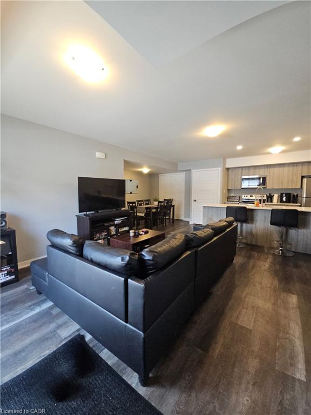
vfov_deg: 106.2
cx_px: 156
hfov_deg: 89.9
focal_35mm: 13
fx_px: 156
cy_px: 208
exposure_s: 1/60.2
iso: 250
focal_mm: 2.2
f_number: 2.2
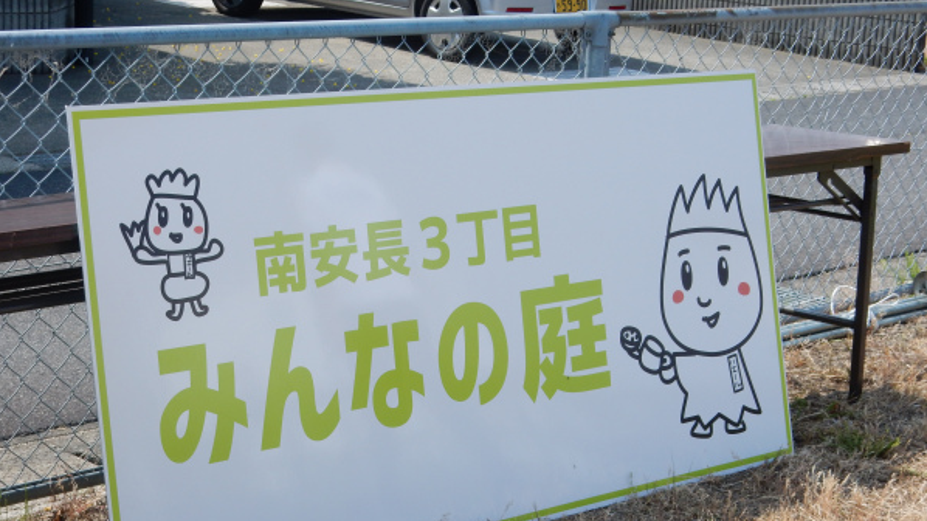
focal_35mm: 78
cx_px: 464
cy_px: 346
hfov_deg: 27.2
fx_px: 1917
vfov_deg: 15.4
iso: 125
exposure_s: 1/800
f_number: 4.8
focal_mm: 12.6
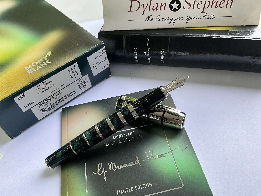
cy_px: 98
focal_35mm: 29
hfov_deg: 61.7
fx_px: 219
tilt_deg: -50.2
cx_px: 130
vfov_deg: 48.2
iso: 50
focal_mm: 3
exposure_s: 1/122
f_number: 1.8
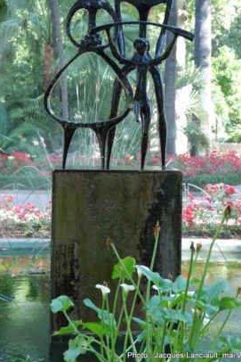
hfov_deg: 13.5
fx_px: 1019
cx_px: 116
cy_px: 145
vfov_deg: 20.1
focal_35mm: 102
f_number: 4.5
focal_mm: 55
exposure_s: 1/50
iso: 200
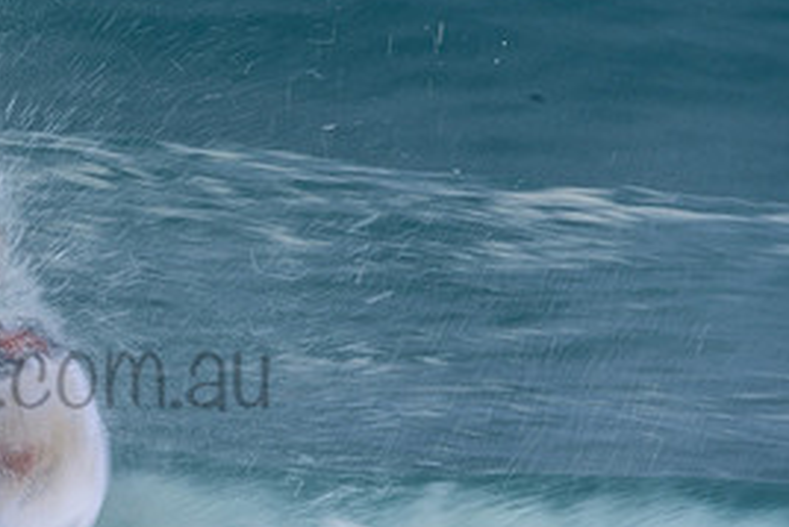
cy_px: 340
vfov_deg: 0.9
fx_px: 34119
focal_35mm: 1556
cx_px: -41
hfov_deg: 1.3
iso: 100
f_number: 20
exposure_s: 1/30
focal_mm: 480
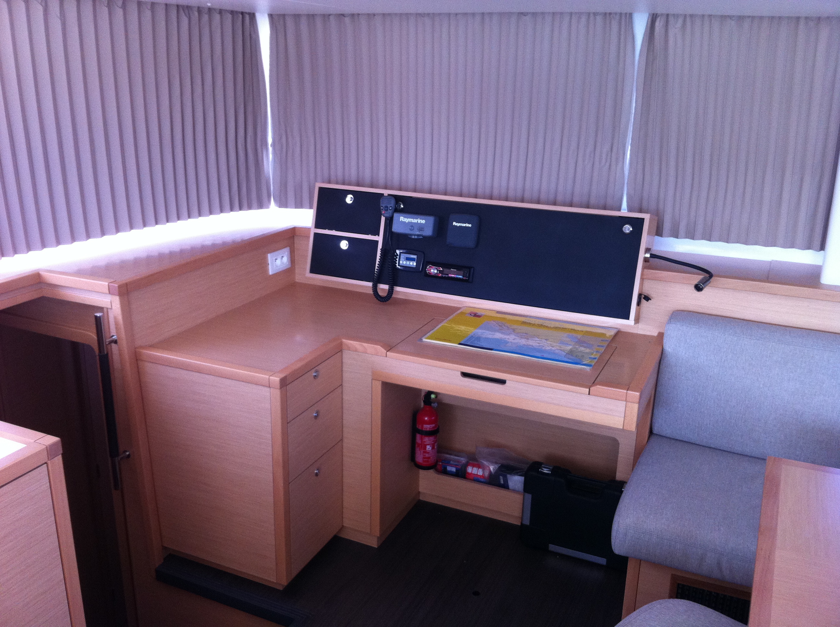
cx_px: 420
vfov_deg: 40.6
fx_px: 848
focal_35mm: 35
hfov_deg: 52.7
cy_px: 314
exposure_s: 1/120
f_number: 2.8
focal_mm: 3.85
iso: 125
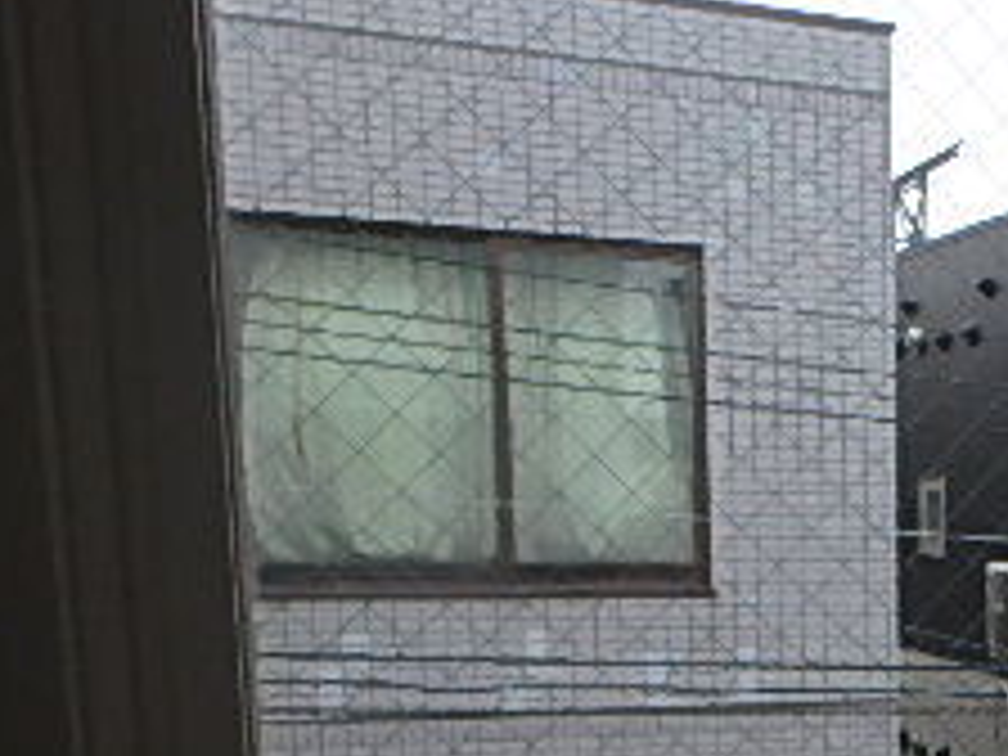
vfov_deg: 22.6
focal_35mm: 60
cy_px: 886
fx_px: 1747
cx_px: 1242
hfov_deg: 27.8
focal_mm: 3.7
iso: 125
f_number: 3.5
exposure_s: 1/250
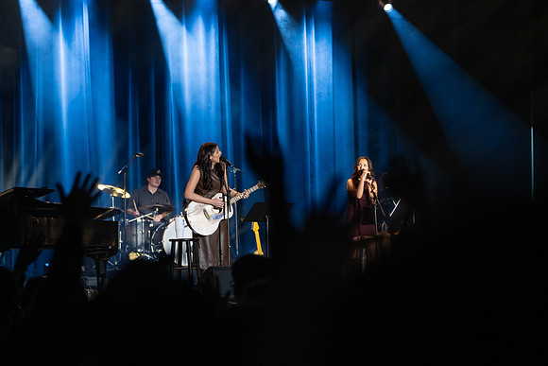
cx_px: 310
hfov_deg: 18.1
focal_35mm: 113
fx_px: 1722
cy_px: 207
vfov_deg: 12.1
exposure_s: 1/250
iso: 1250
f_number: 2.8
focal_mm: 100
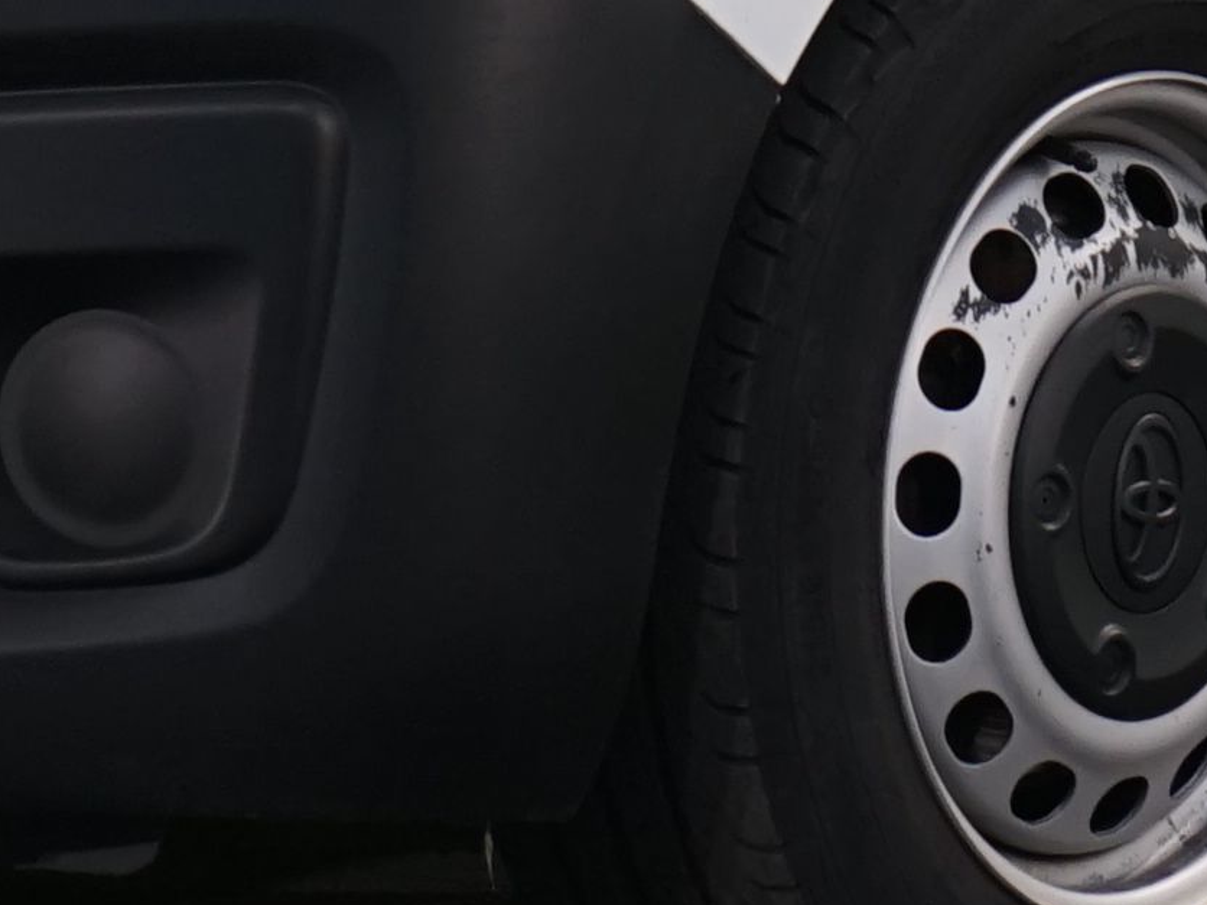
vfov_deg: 3.5
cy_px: -716
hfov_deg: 4.7
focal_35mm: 421
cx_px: 1110
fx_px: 14680
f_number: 5.6
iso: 500
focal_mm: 61
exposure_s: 1/40
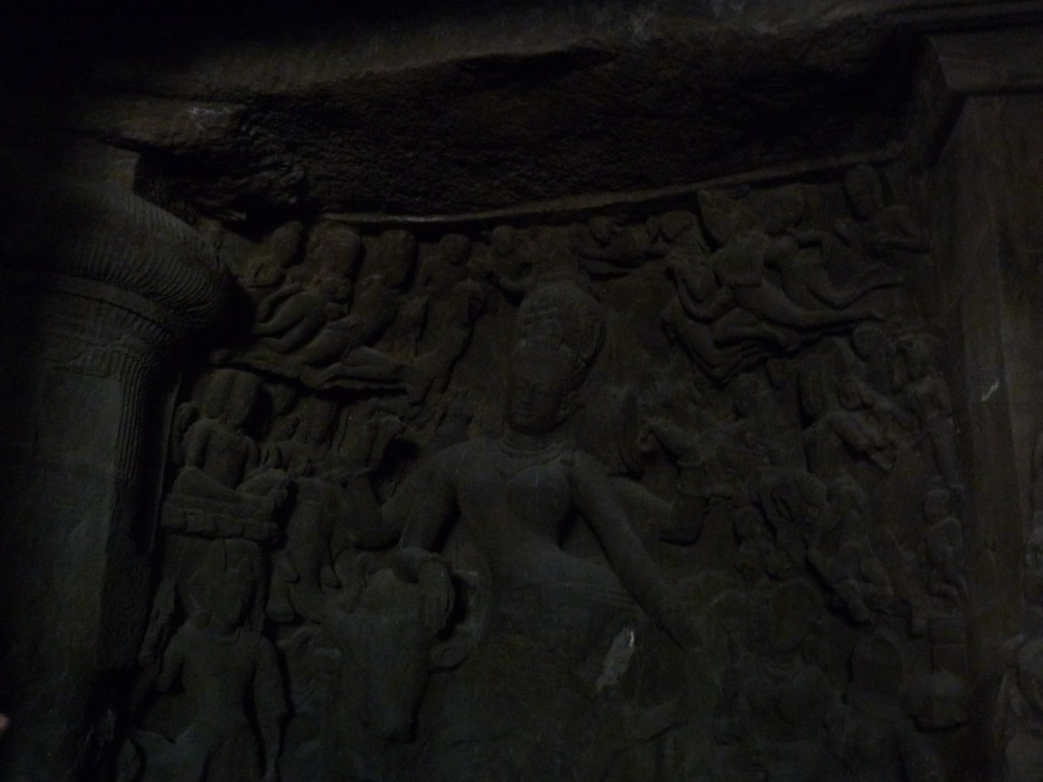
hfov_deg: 47.9
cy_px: 391
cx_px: 522
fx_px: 1175
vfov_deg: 36.8
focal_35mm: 39
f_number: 3.6
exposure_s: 1/4
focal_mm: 5.8
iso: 400
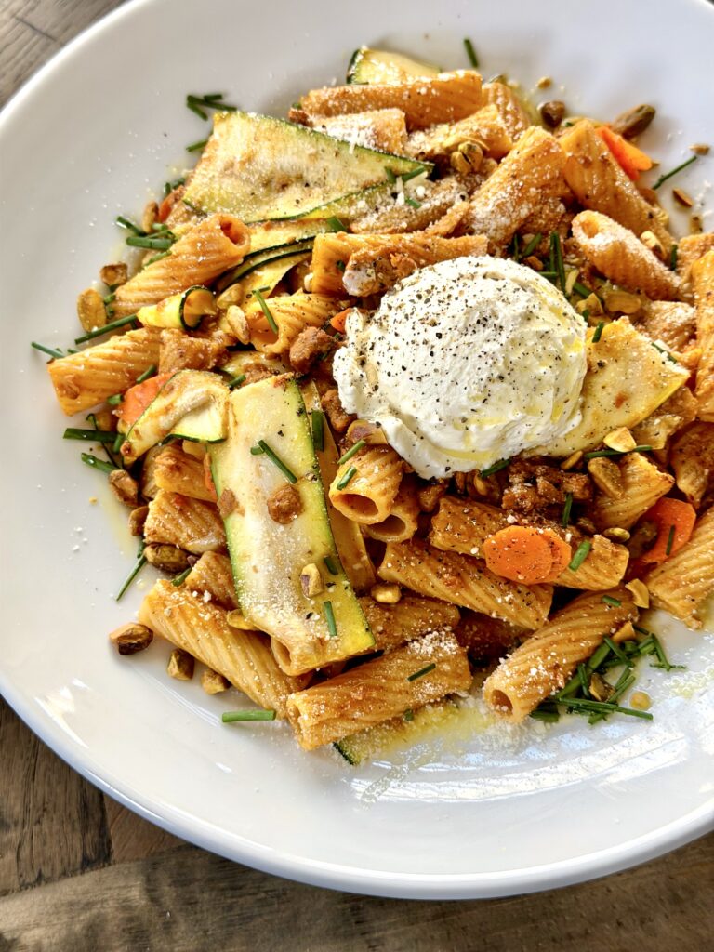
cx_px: 357
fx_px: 1320
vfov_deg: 39.7
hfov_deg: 30.3
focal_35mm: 48
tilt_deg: -68.4
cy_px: 476
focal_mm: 6.76
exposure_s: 1/60
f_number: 1.78
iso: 100
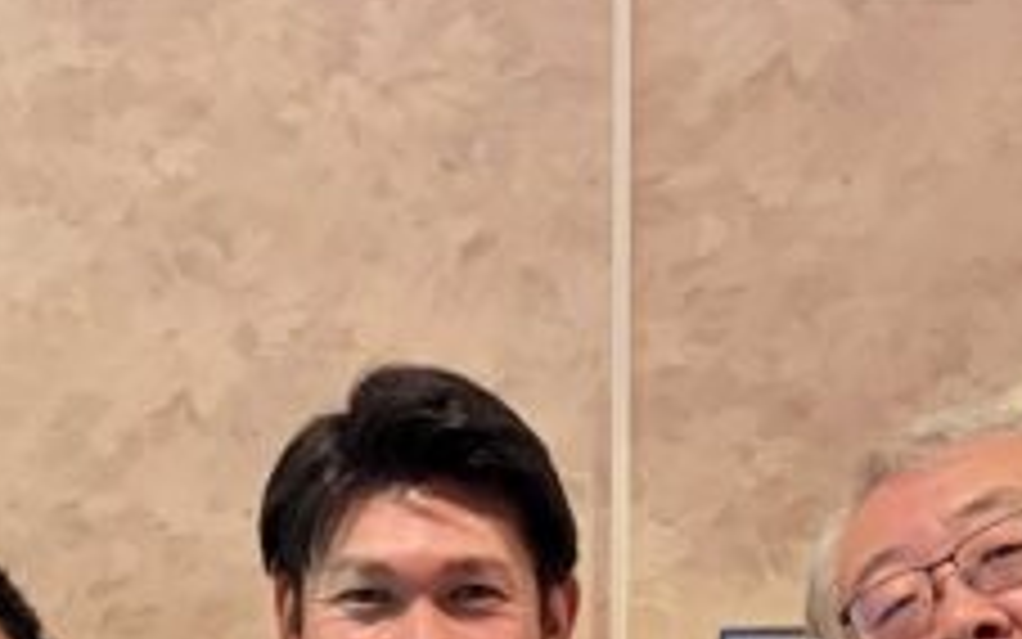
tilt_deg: -8.4
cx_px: 504
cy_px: 1048
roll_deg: -0.4
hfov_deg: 24.1
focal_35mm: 86
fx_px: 2396
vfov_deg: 13.9
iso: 800
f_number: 1.78
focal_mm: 6.76
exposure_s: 1/40
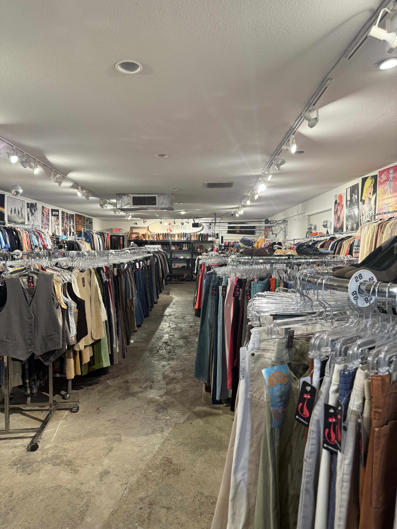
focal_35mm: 24
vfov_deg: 71.6
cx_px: 198
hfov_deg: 56.8
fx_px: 367
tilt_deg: -2.1
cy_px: 264
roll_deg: +0.0
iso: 160
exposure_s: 1/60
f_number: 1.78
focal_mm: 6.76
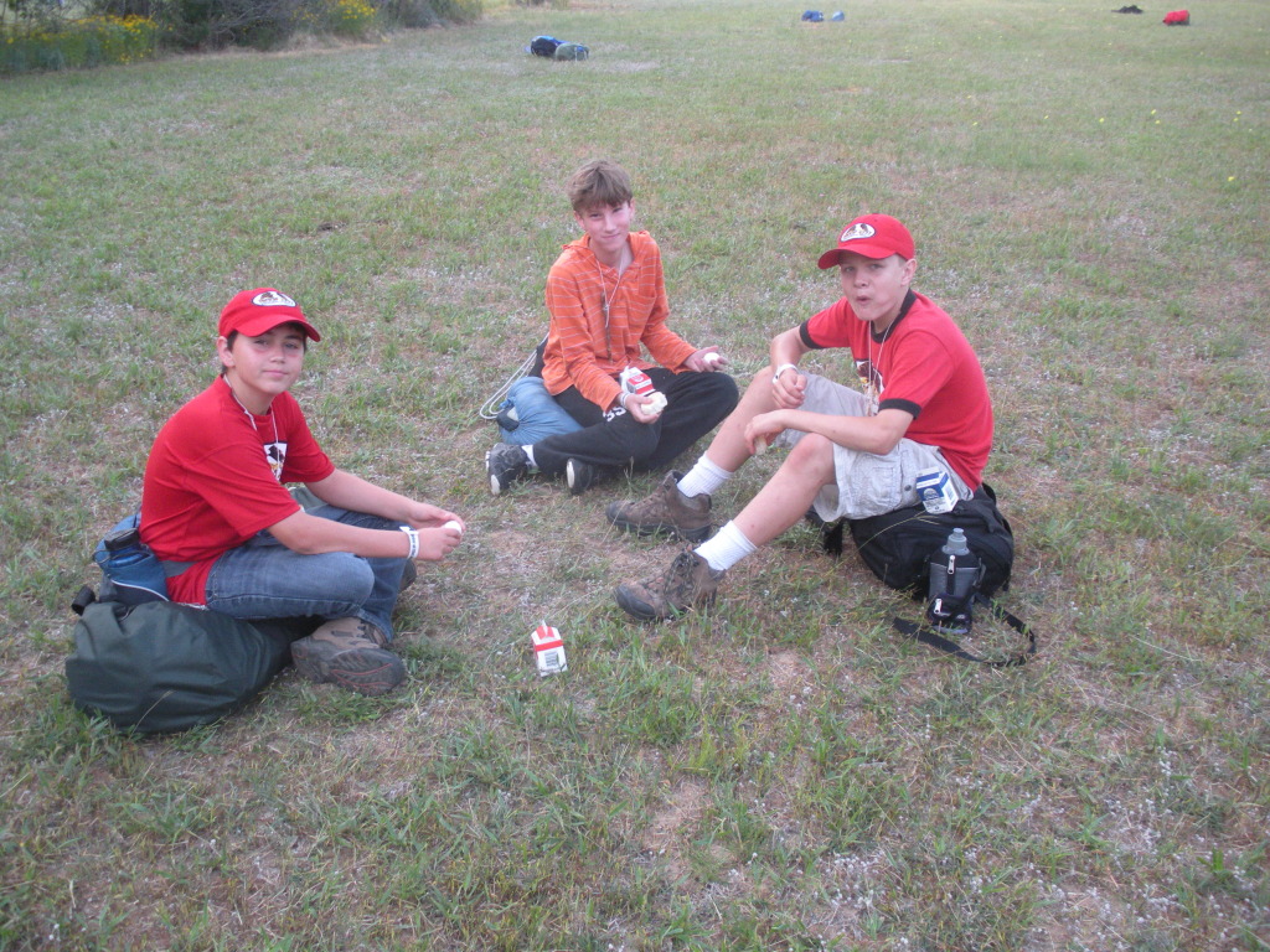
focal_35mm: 36
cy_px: 476
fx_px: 1321
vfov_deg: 39.7
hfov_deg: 51.4
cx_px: 635
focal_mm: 6.3
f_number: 3.5
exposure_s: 1/58.3
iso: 195
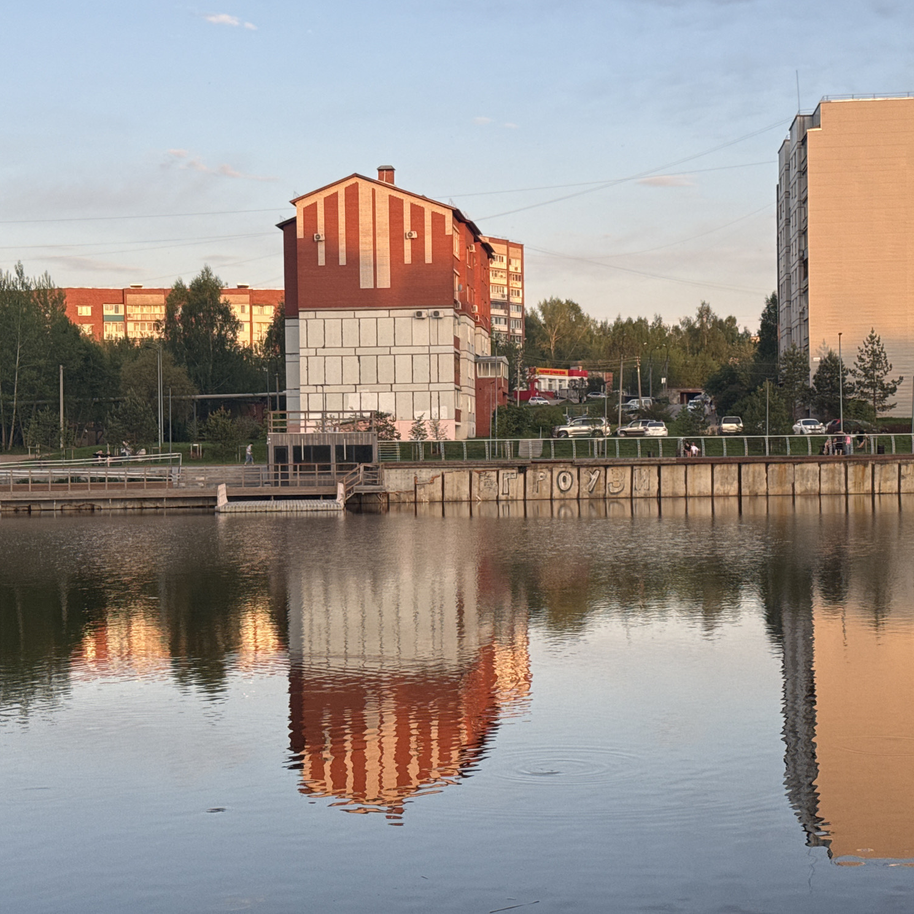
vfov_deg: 30.0
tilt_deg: +0.2
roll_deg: +1.1
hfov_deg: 30.0
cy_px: 454
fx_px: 1703
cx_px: 489
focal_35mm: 57
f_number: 1.78
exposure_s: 1/726
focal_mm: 6.76
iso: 64
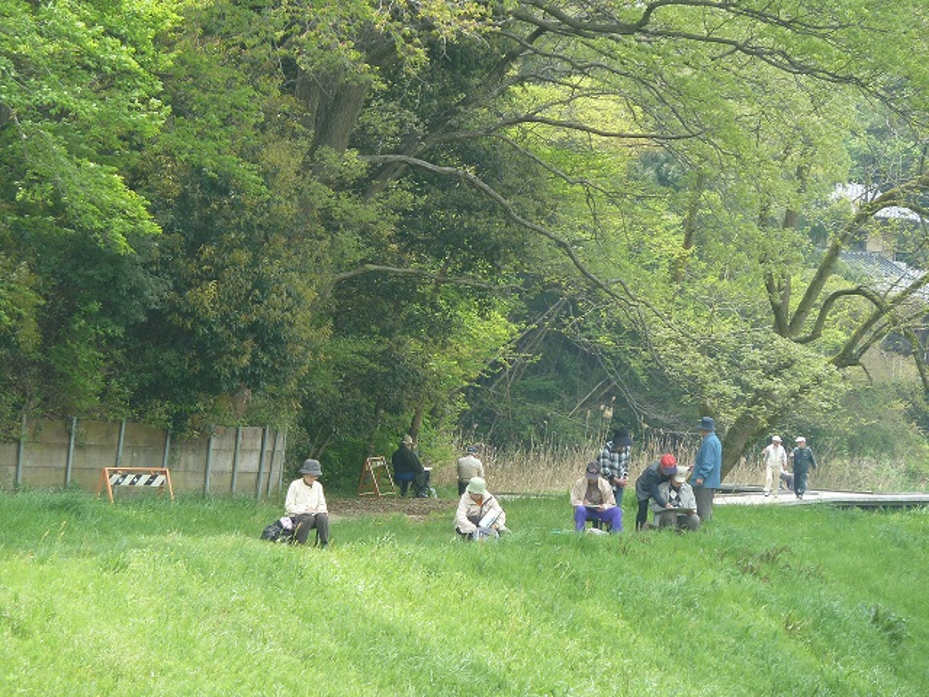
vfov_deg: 7.6
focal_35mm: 196
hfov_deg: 10.1
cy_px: 348
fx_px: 5260
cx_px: 464
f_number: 4.5
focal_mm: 32.1
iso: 80
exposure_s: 1/100
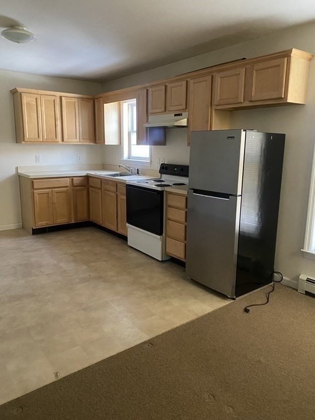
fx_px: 315
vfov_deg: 67.3
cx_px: 158
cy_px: 210
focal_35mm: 26
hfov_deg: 53.1
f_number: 1.8
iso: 640
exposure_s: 1/35
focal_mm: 4.25
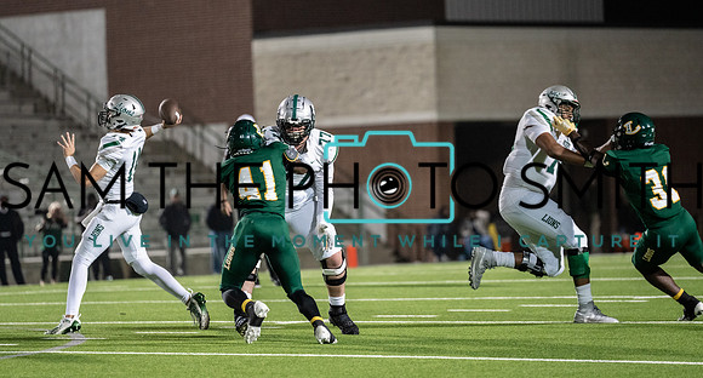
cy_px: 175
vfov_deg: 5.3
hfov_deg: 9.8
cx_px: 347
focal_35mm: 222
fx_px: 4086
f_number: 2.8
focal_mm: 200
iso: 4000
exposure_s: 1/1250
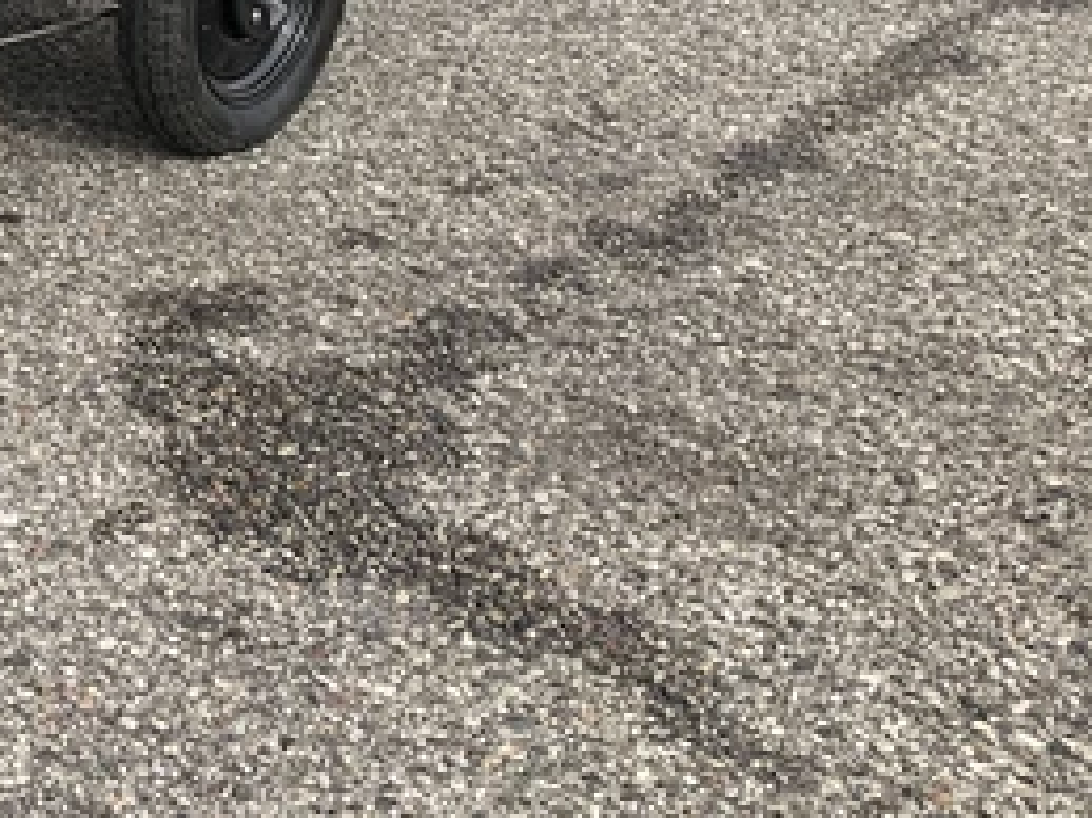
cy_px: -297
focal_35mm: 84
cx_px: -434
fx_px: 2649
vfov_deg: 16.4
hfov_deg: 20.6
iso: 25
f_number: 1.8
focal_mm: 3
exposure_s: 1/1377
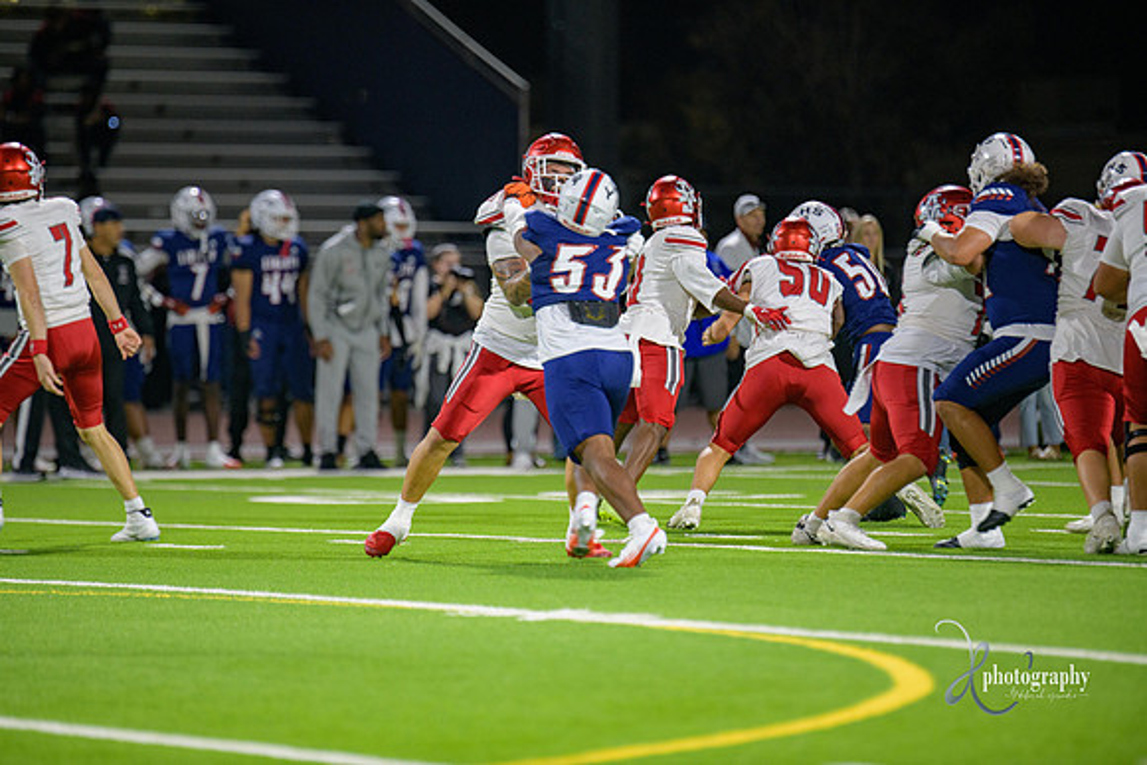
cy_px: 382
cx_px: 574
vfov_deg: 4.6
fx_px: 9560
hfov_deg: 6.9
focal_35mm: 300
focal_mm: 300
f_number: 2.8
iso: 1250
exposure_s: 1/250
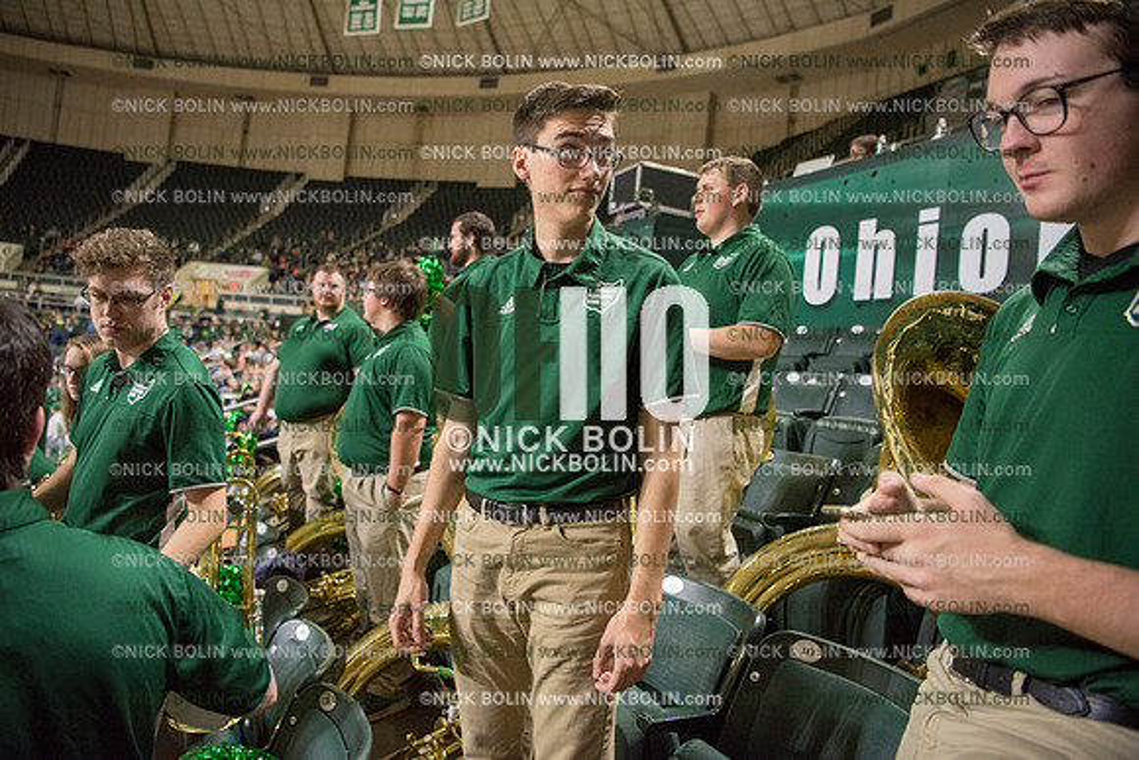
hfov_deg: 73.7
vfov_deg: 53.2
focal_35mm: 24
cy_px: 380
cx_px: 570
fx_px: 759
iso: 2500
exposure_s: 1/400
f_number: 2.8
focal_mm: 24
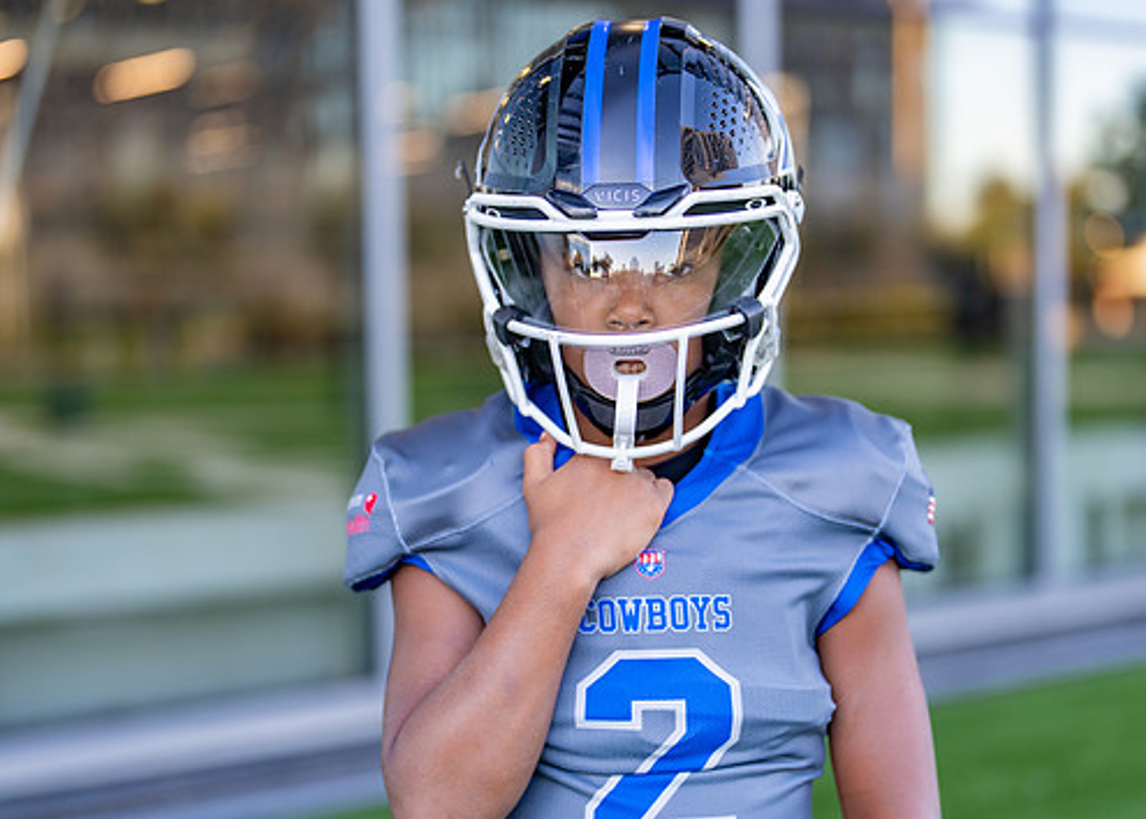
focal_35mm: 63
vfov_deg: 22.6
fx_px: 2051
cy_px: 451
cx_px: 630
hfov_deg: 31.2
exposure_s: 1/400
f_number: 1.2
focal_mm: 50
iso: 100
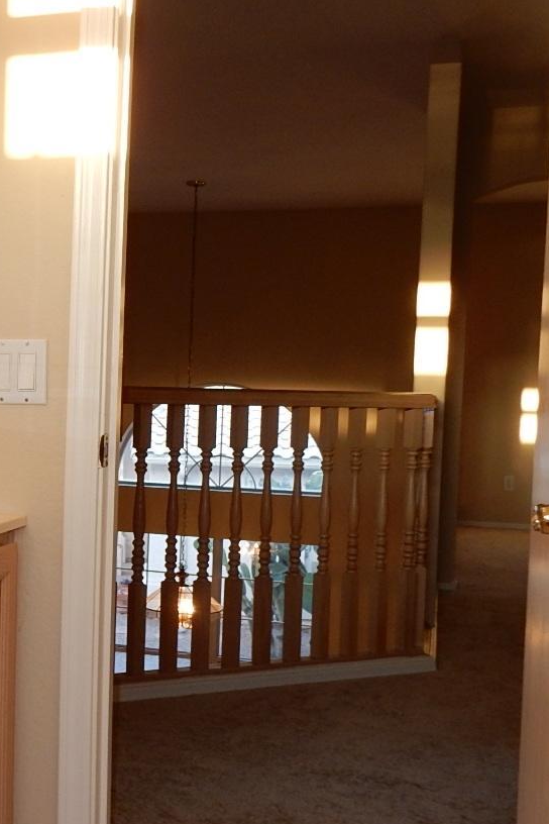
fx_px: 1167
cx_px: -30
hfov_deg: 24.9
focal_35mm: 51
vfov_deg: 38.9
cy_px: 443
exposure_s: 1/30
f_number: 3.7
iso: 125
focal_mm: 4.5
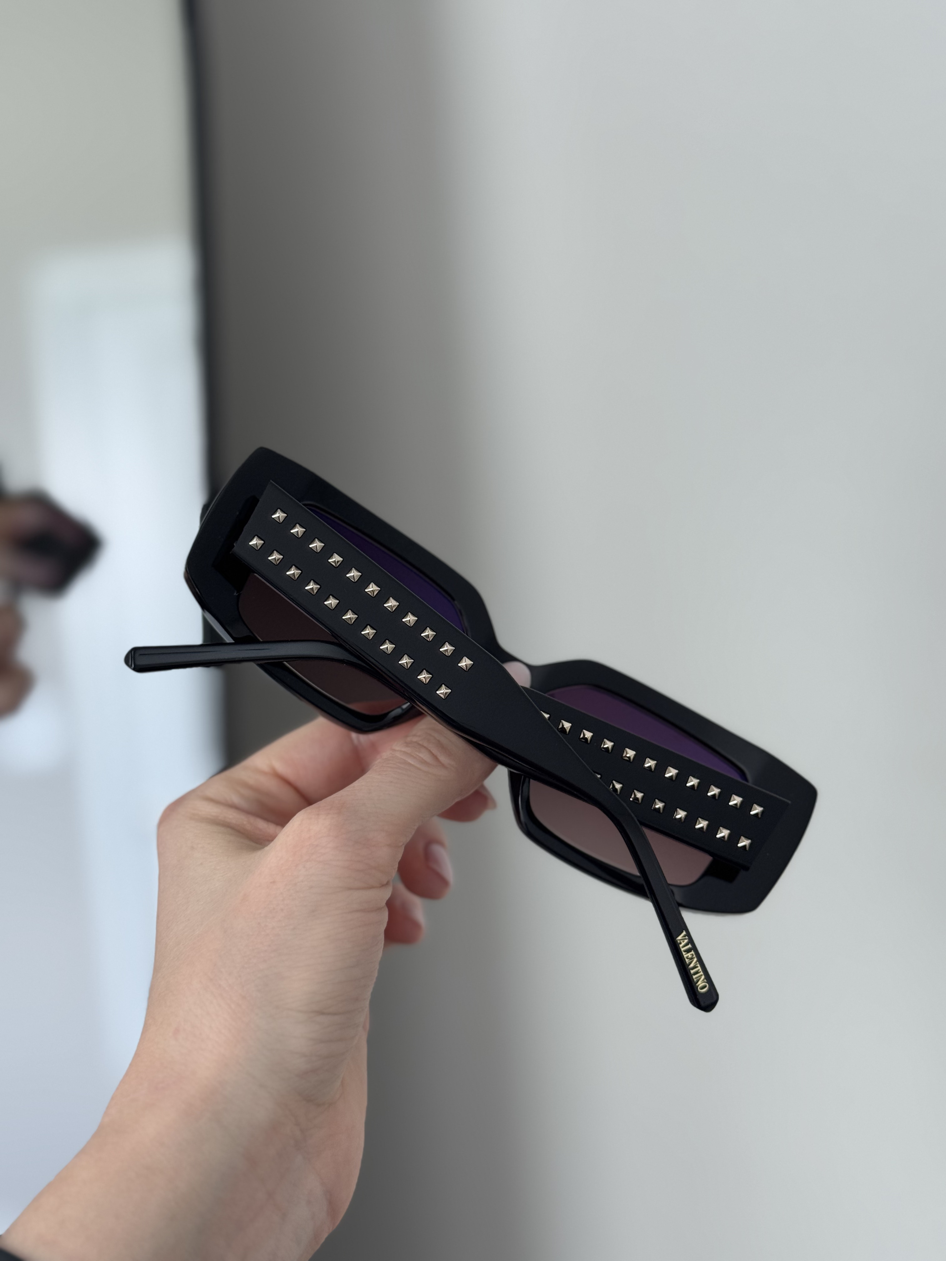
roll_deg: -6.6
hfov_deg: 30.3
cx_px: 473
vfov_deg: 39.7
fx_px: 1749
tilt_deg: -20.7
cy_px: 630
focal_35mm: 48
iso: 100
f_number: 1.78
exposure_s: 1/62
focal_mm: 6.76
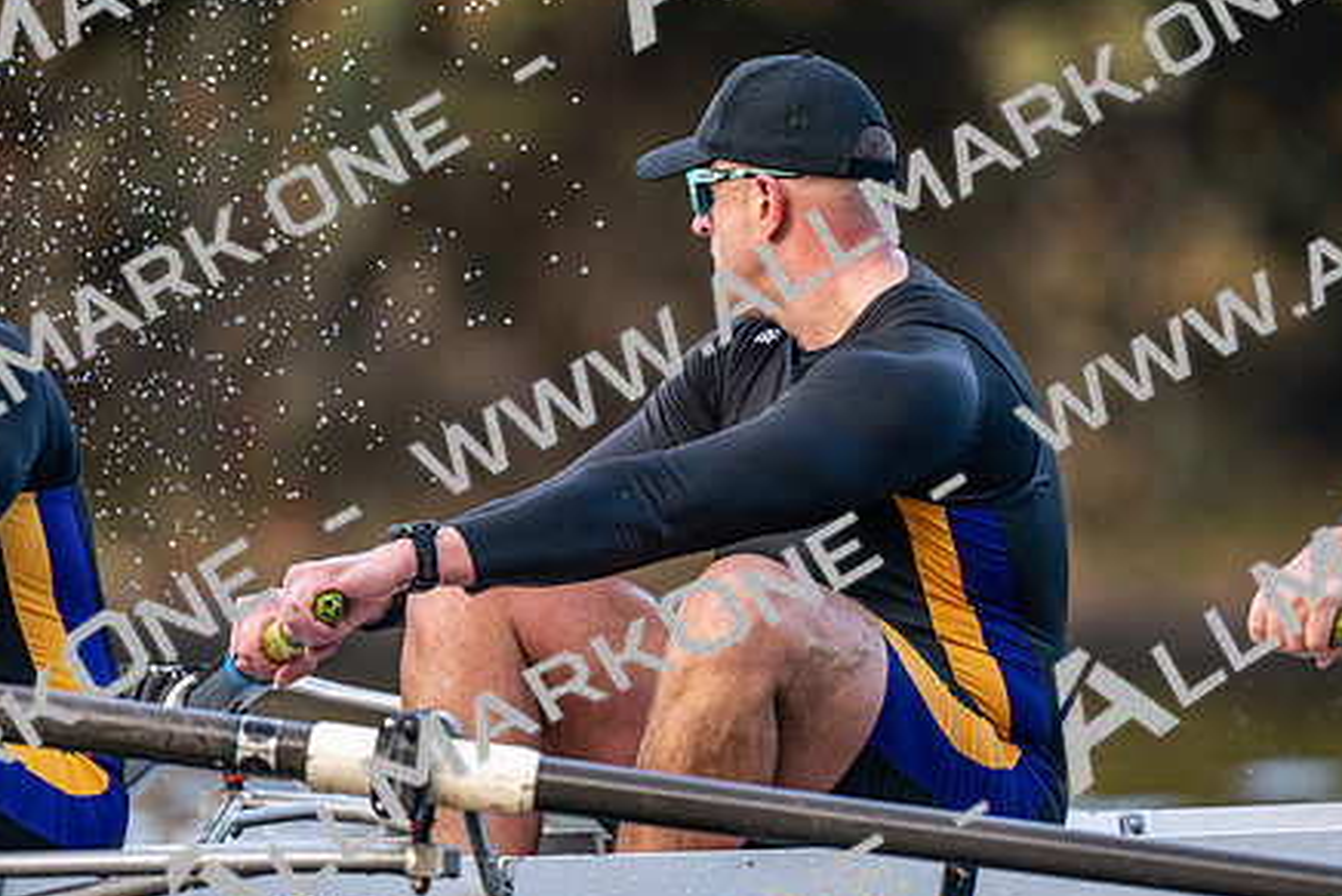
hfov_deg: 2.6
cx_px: 791
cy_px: 503
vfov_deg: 1.7
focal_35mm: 799
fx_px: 29793
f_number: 4
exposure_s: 1/2500
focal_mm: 600
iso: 4000
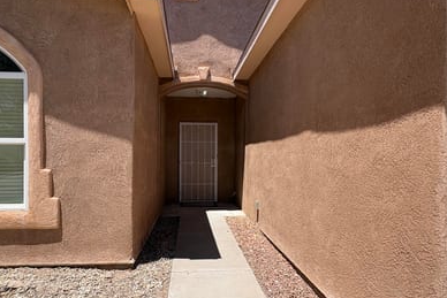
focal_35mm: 21
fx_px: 261
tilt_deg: +0.0
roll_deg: -0.2
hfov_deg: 81.1
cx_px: 209
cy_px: 161
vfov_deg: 59.5
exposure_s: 1/1078
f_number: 2.2
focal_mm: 2.22
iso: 40
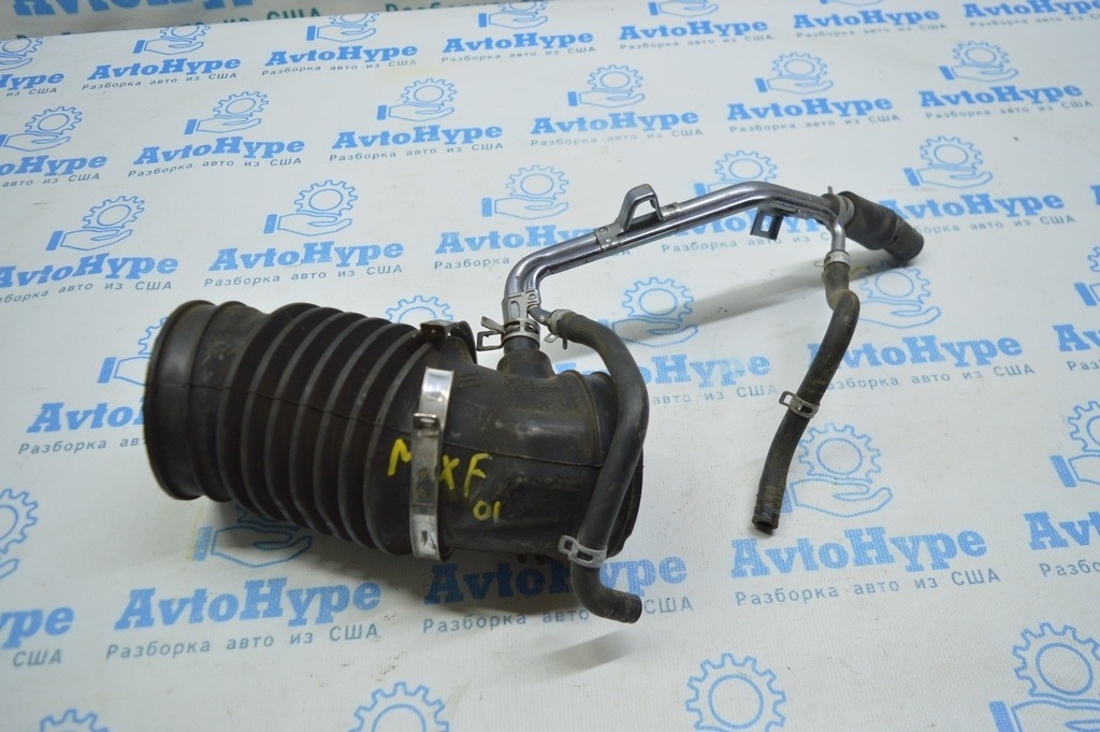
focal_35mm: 30
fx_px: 916
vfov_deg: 43.5
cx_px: 550
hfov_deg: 62.0
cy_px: 366
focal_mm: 20
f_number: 3.5
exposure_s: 1/80
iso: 400
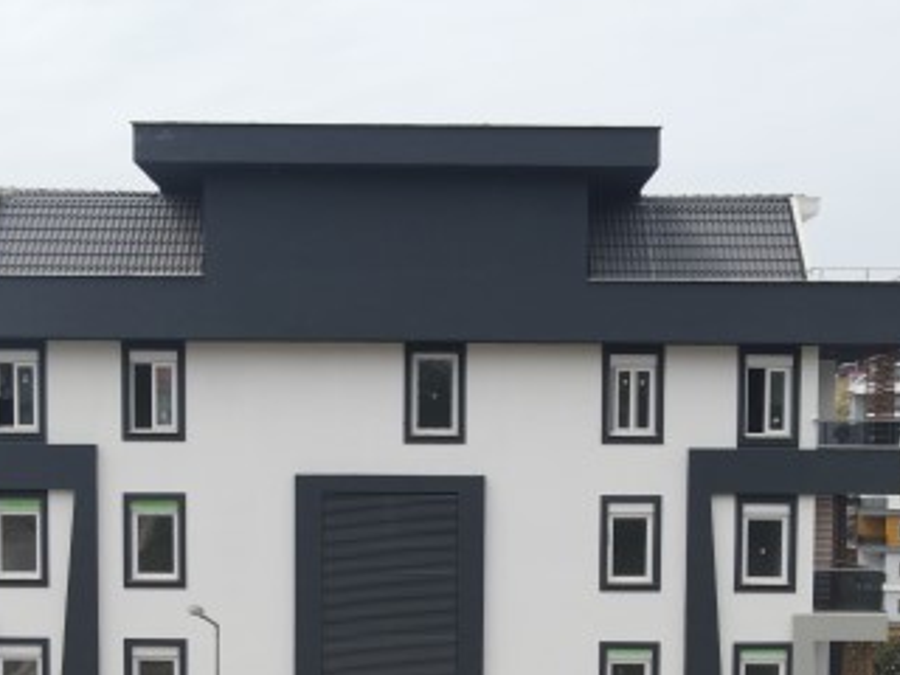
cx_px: 425
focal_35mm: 48
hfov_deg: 39.6
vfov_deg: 29.5
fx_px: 1248
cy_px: 557
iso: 100
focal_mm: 4.5
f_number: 2.8
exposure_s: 1/640
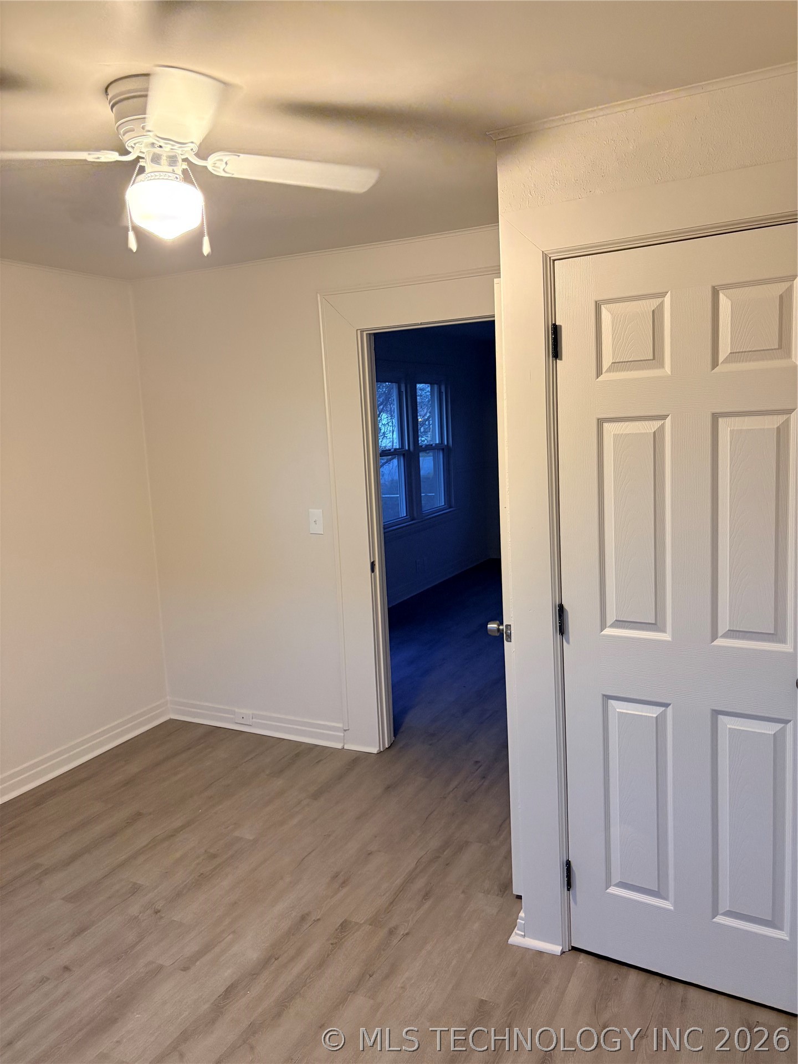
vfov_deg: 67.3
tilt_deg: -6.6
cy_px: 532
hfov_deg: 53.1
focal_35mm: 26
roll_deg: +2.7
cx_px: 399
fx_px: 799
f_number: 1.6
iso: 400
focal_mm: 5.96
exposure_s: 1/60
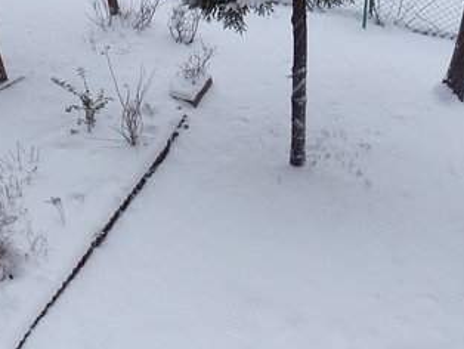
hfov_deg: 33.4
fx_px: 765
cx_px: 321
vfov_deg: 25.7
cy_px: 149
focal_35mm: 57
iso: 400
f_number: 3.5
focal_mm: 6.3
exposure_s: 1/13
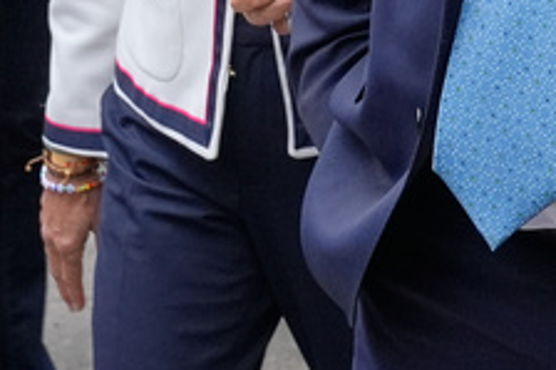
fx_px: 3179
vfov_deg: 6.5
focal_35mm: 206
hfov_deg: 9.9
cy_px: -340
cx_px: 556
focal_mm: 45
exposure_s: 1/1250
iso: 1600
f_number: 5.6
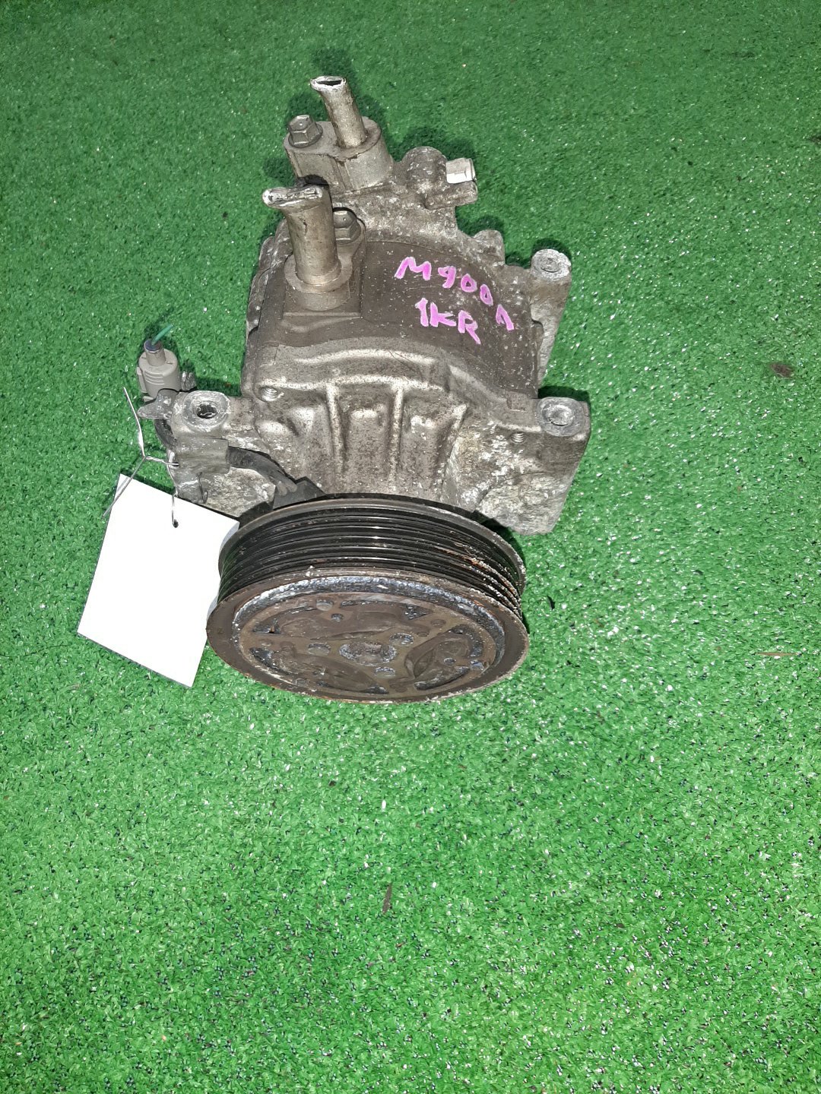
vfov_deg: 67.3
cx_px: 410
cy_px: 547
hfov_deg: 53.1
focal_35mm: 26
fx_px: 822
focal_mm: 3.93
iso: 235
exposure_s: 1/50
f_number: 1.7
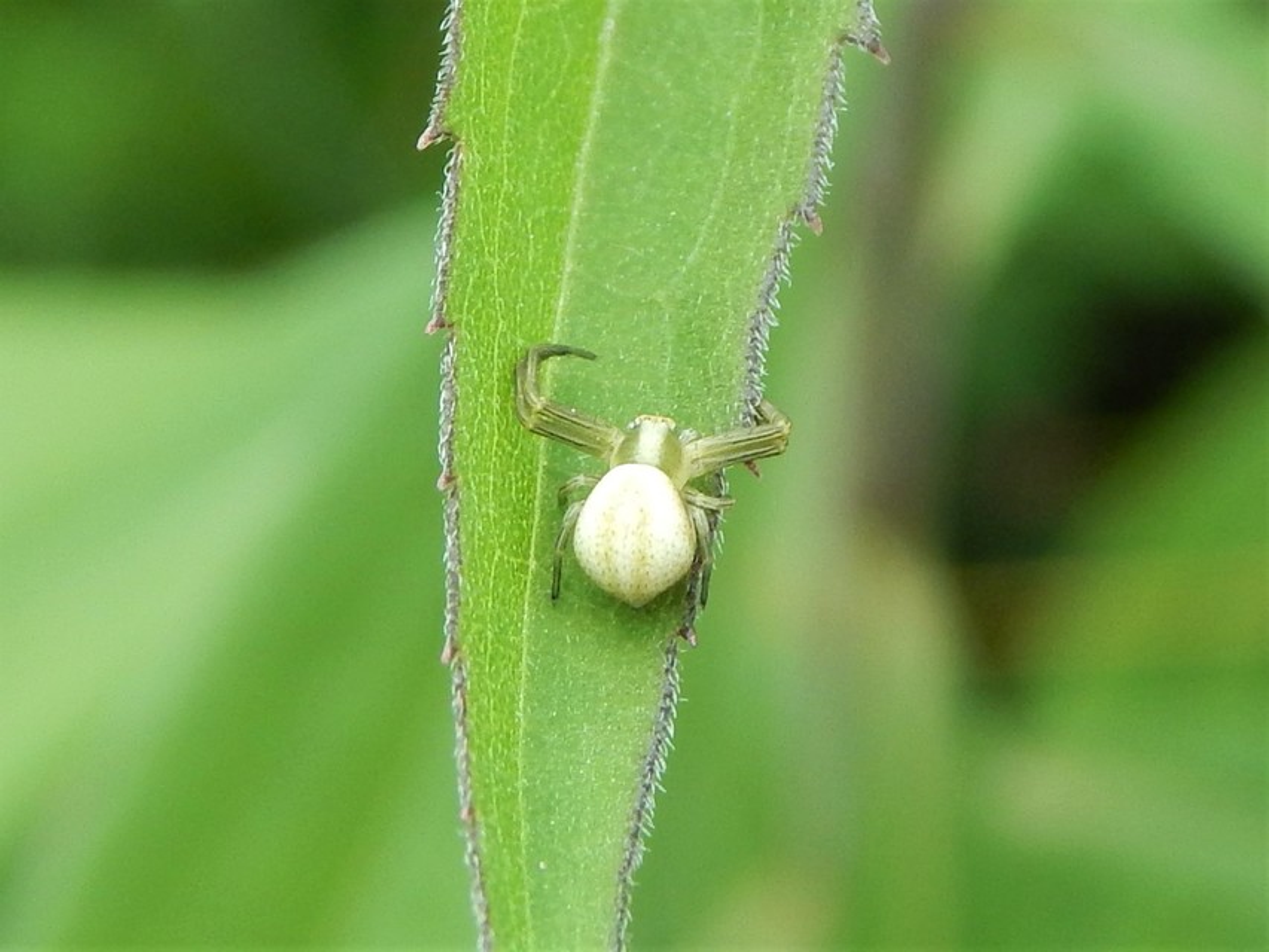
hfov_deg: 26.0
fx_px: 2750
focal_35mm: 75
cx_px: 634
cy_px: 476
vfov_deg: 19.6
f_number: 4.2
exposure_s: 1/100
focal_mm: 13.5
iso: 125
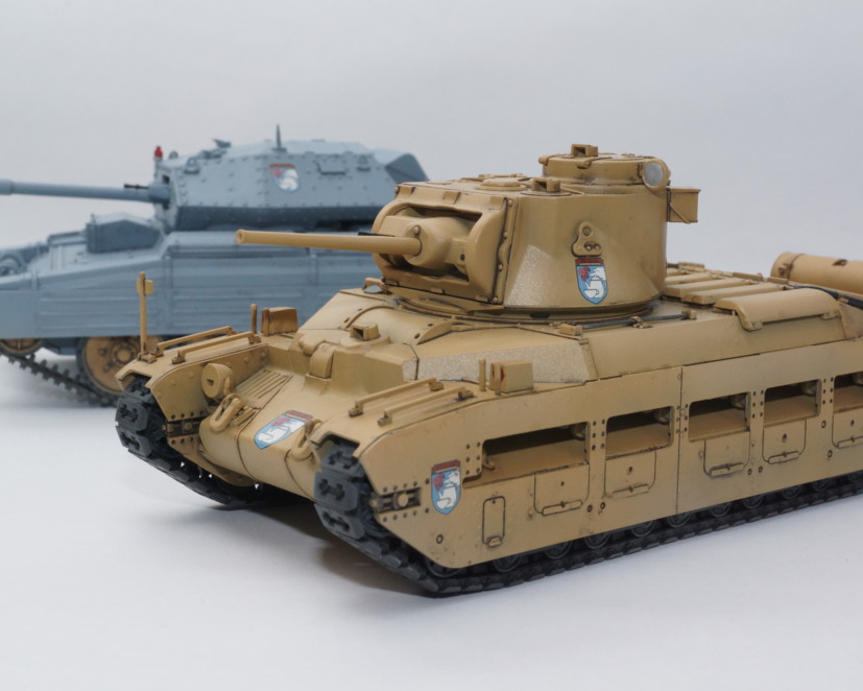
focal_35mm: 60
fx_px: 1522
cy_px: 344
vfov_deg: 25.6
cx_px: 437
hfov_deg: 31.7
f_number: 22
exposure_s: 1/60
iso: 400
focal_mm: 35
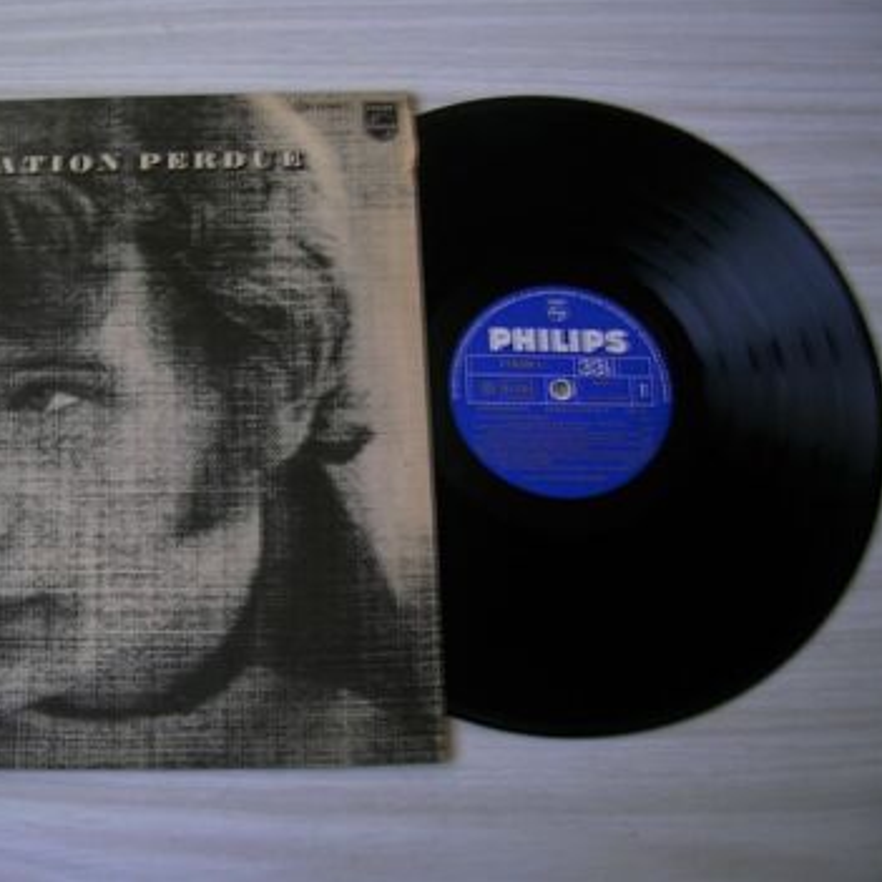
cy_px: 436
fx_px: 1182
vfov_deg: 40.9
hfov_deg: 40.5
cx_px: 307
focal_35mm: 41
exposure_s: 1/7.1
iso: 50
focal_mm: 5.7
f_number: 2.9
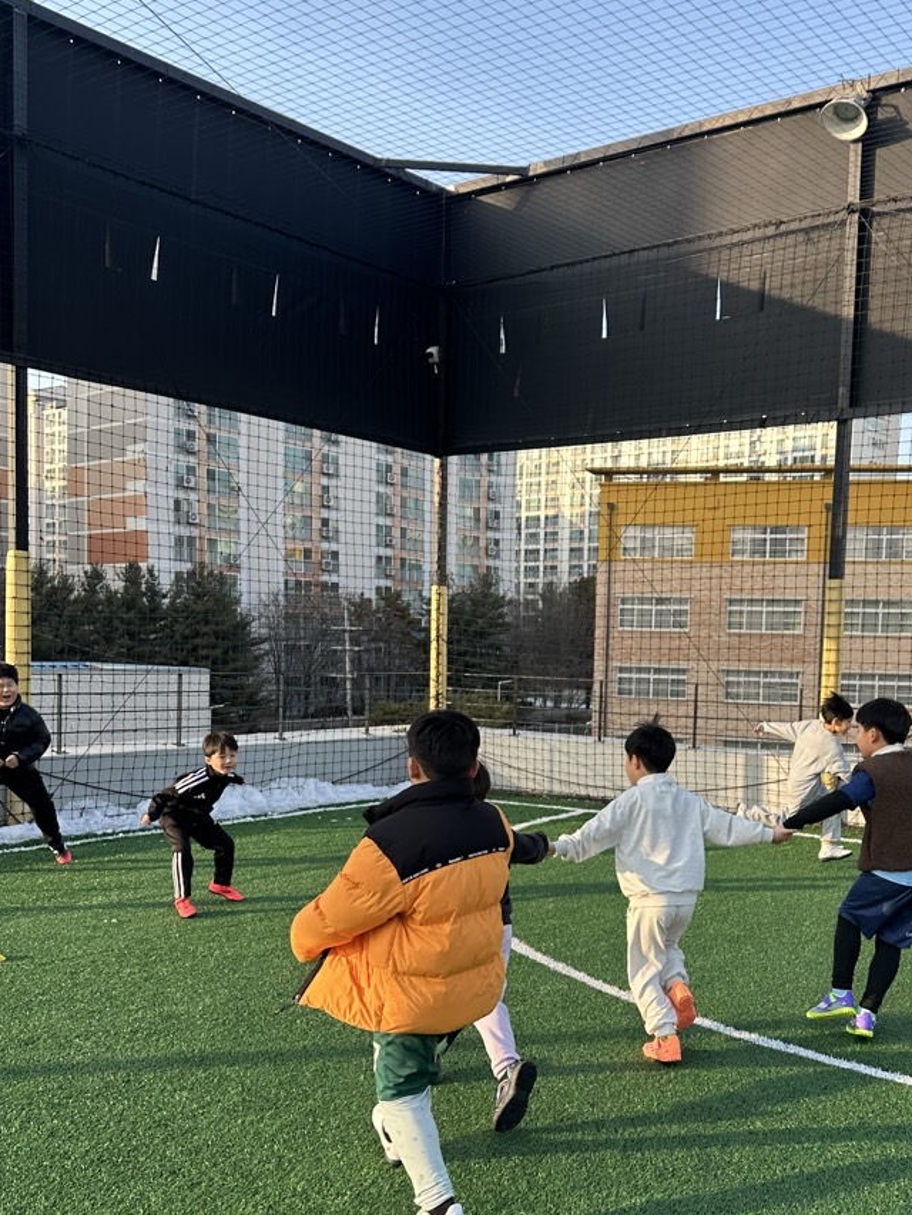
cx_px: 601
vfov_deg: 50.9
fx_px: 1264
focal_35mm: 36
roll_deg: -0.9
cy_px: 744
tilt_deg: -2.1
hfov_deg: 39.2
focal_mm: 6.86
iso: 80
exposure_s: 1/773
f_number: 1.78
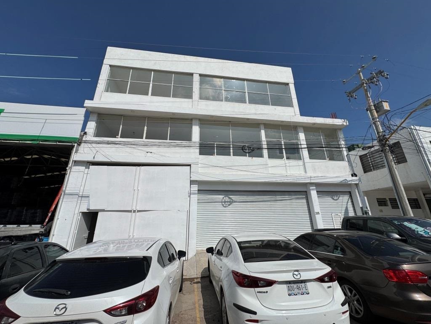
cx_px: 216
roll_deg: +1.6
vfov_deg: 85.7
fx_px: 174
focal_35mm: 14
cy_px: 162
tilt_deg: +18.5
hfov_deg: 102.1
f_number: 2.2
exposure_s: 1/6135
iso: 32
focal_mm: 2.22
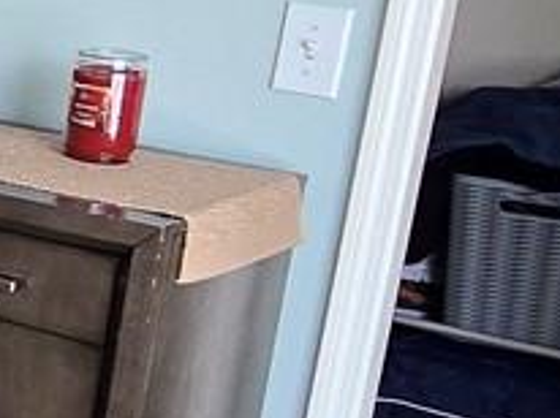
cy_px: 193
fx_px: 1632
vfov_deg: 14.6
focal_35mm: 101
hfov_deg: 13.4
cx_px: -835
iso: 80
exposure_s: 1/60
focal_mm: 2.2
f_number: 2.2
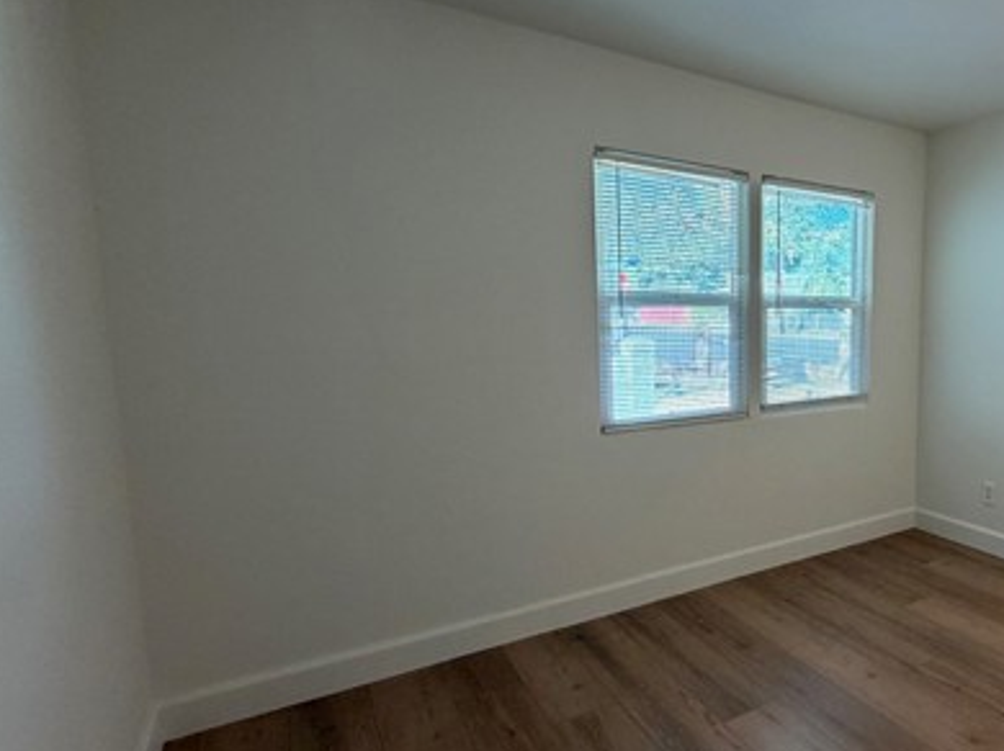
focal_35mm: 23
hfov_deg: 67.0
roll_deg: -0.5
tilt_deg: -8.2
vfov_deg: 58.8
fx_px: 667
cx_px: 806
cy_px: 396
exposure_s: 1/120
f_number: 2.2
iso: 250
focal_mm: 2.22
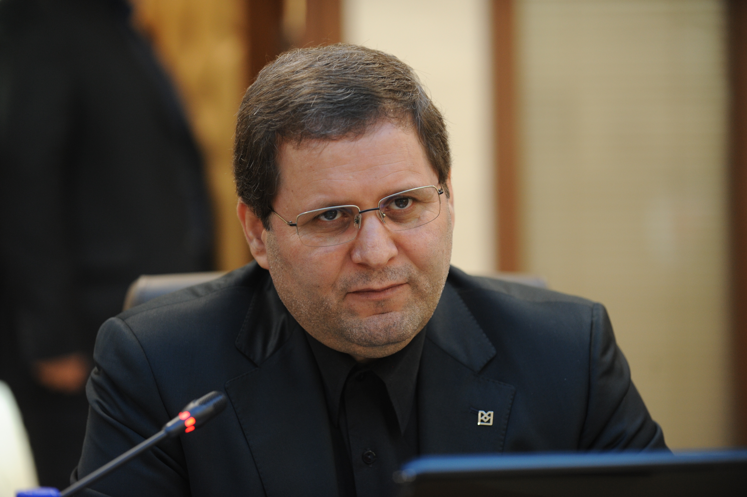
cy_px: 248
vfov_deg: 10.1
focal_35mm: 135
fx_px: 2799
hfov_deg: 15.2
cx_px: 374
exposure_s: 1/125
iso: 1250
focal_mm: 135
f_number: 2.8
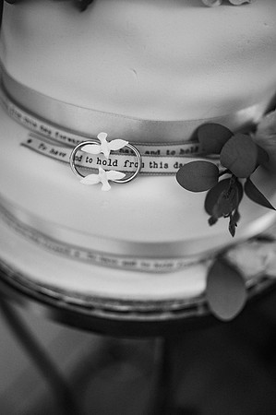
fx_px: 403
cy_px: 208
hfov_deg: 37.8
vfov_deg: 54.5
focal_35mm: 35
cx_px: 138
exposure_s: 1/200
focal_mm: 35
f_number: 1.8
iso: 800
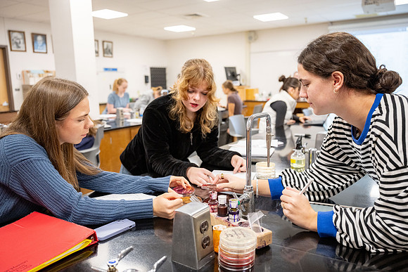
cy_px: 136
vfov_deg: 43.6
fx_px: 340
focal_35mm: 30
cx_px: 204
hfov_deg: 61.9
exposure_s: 1/250
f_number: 3.2
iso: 1000
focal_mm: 29.5
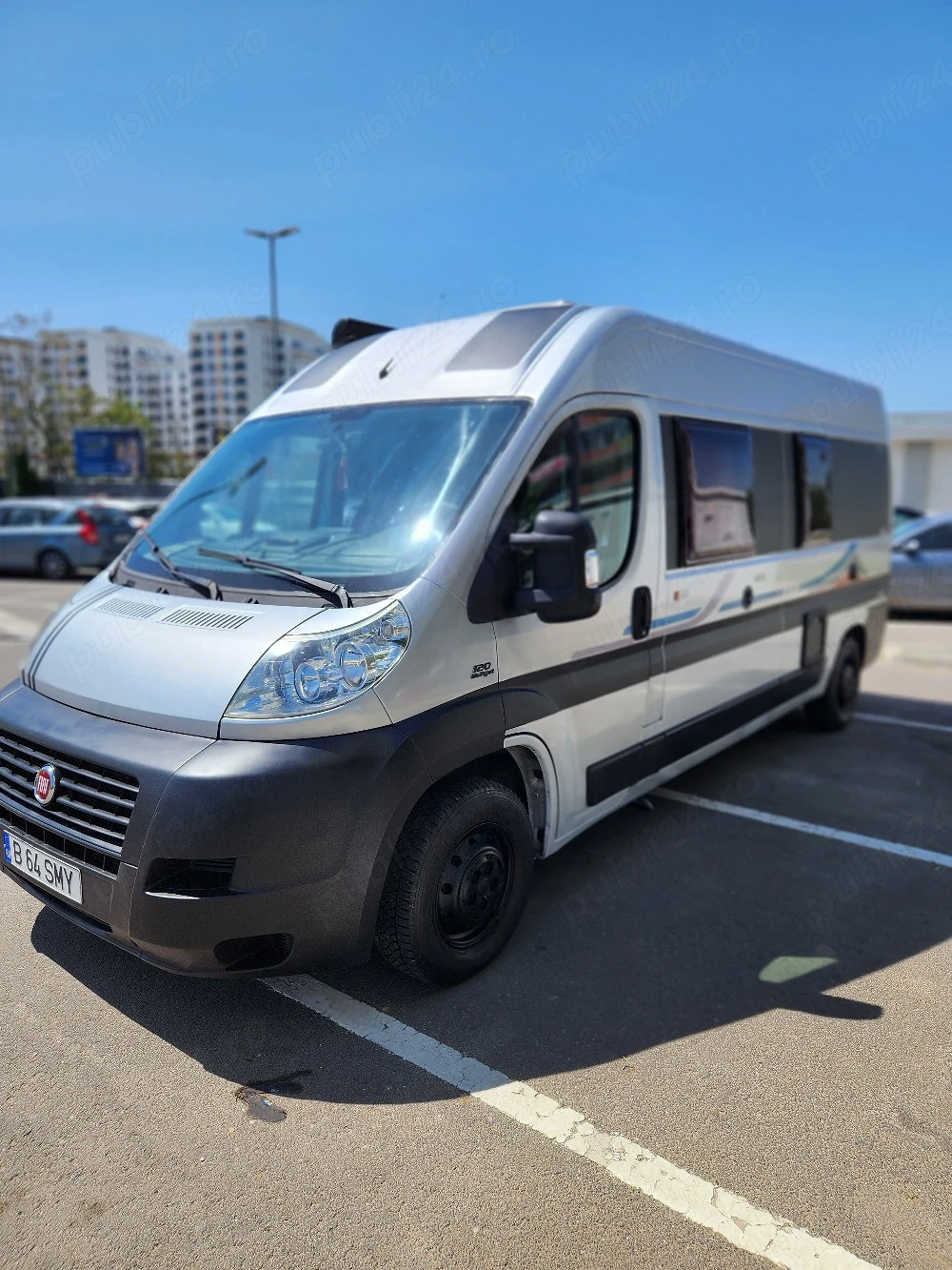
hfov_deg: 58.9
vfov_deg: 73.9
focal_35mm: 23
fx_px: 843
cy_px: 635
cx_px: 476
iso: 20
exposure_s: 1/2500
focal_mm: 5.4
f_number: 1.8
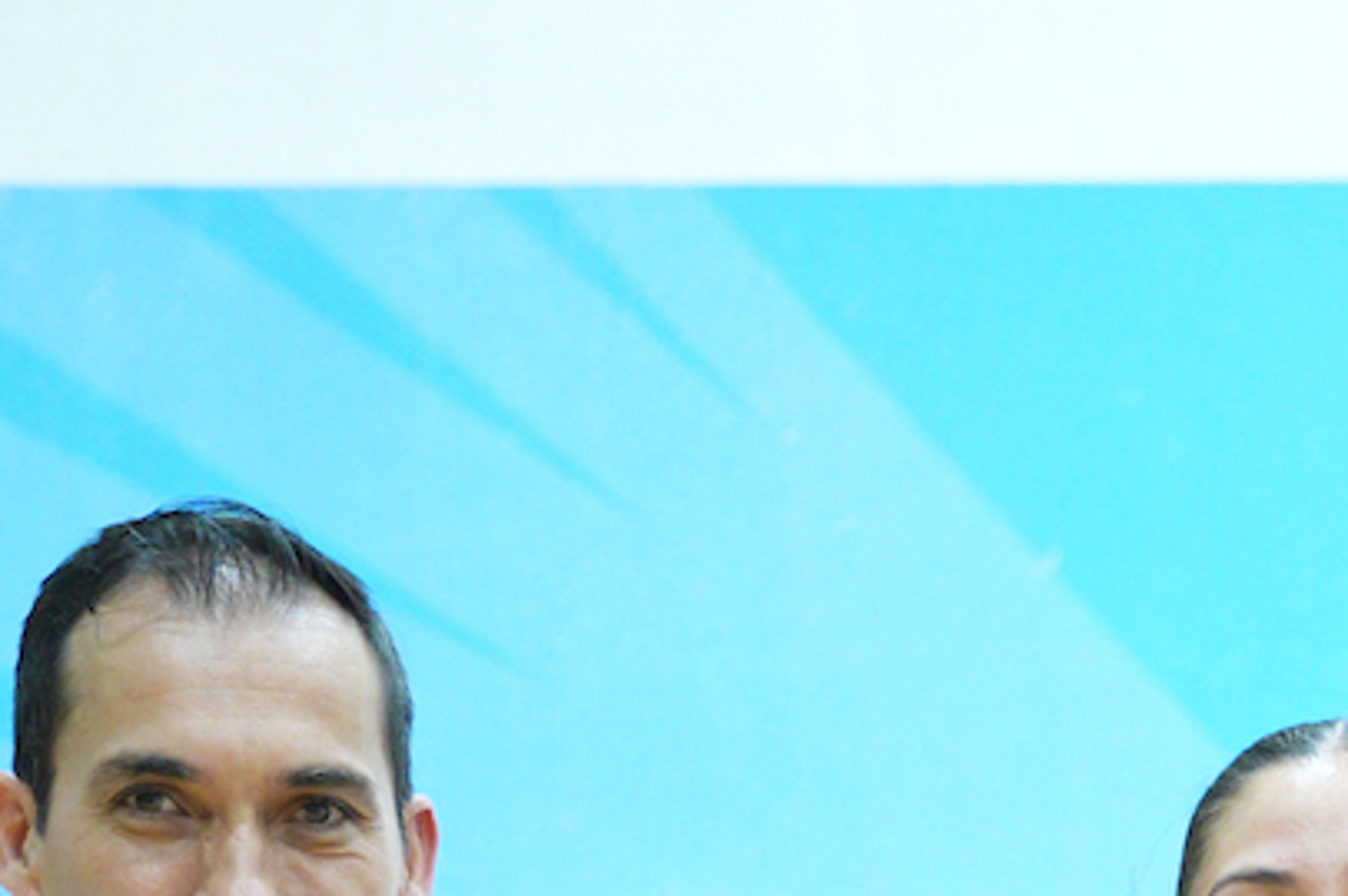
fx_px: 8124
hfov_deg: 9.1
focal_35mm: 217
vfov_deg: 5.9
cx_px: 2321
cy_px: 2489
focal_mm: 36.7
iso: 2000
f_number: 2.8
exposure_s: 1/640
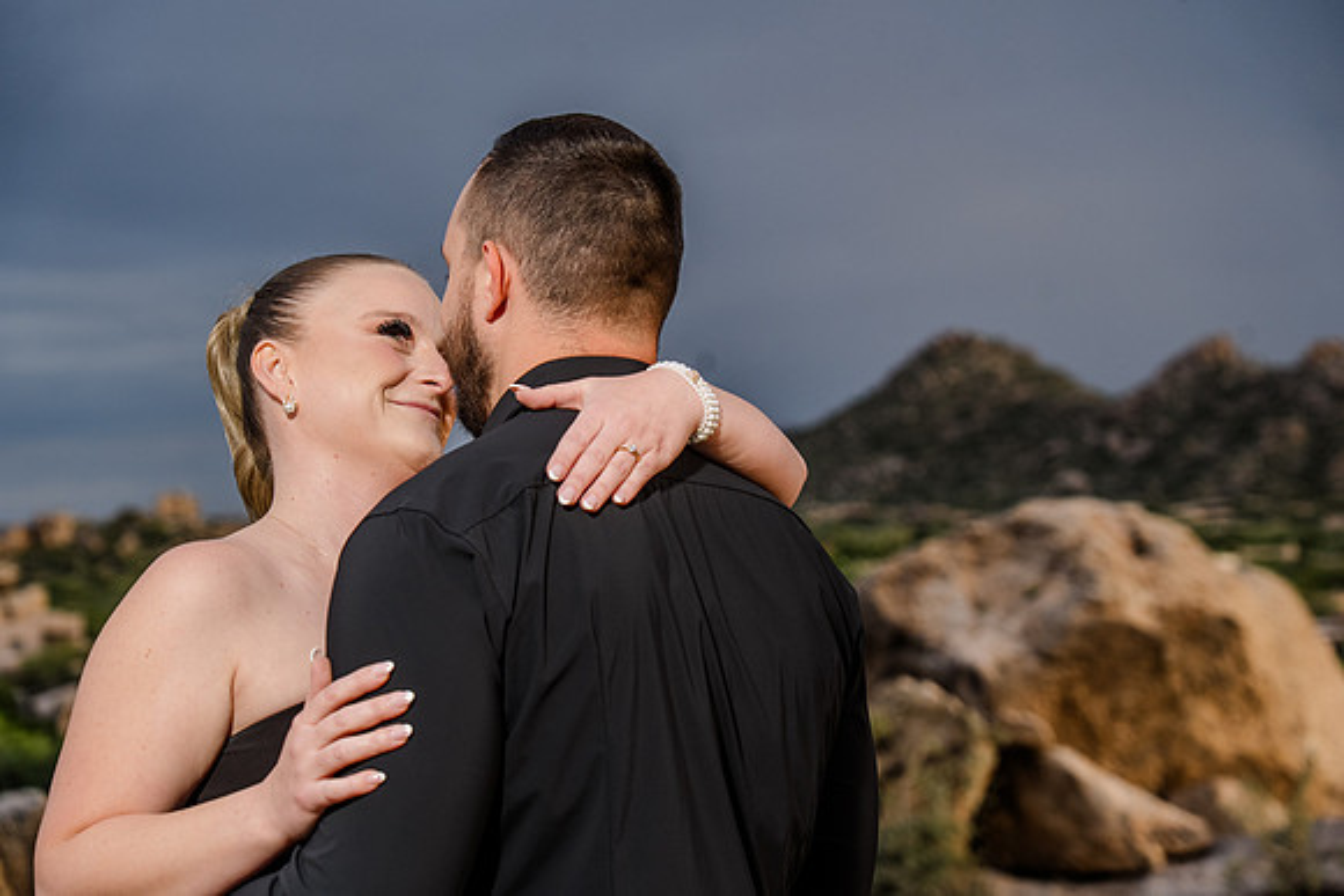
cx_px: 672
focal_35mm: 90
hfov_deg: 22.6
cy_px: 448
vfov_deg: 15.2
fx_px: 3361
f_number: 5.6
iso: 250
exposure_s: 1/250
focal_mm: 90
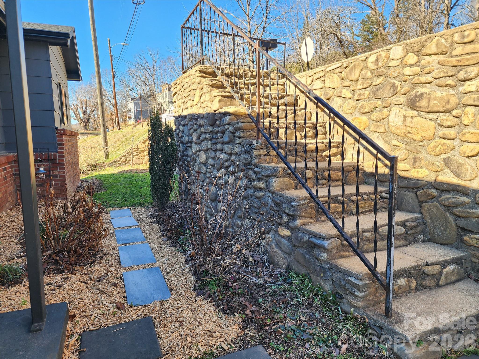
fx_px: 318
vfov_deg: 58.9
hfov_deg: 73.9
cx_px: 240
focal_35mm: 23
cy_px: 180
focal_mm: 6.4
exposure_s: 1/180
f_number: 1.8
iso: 25
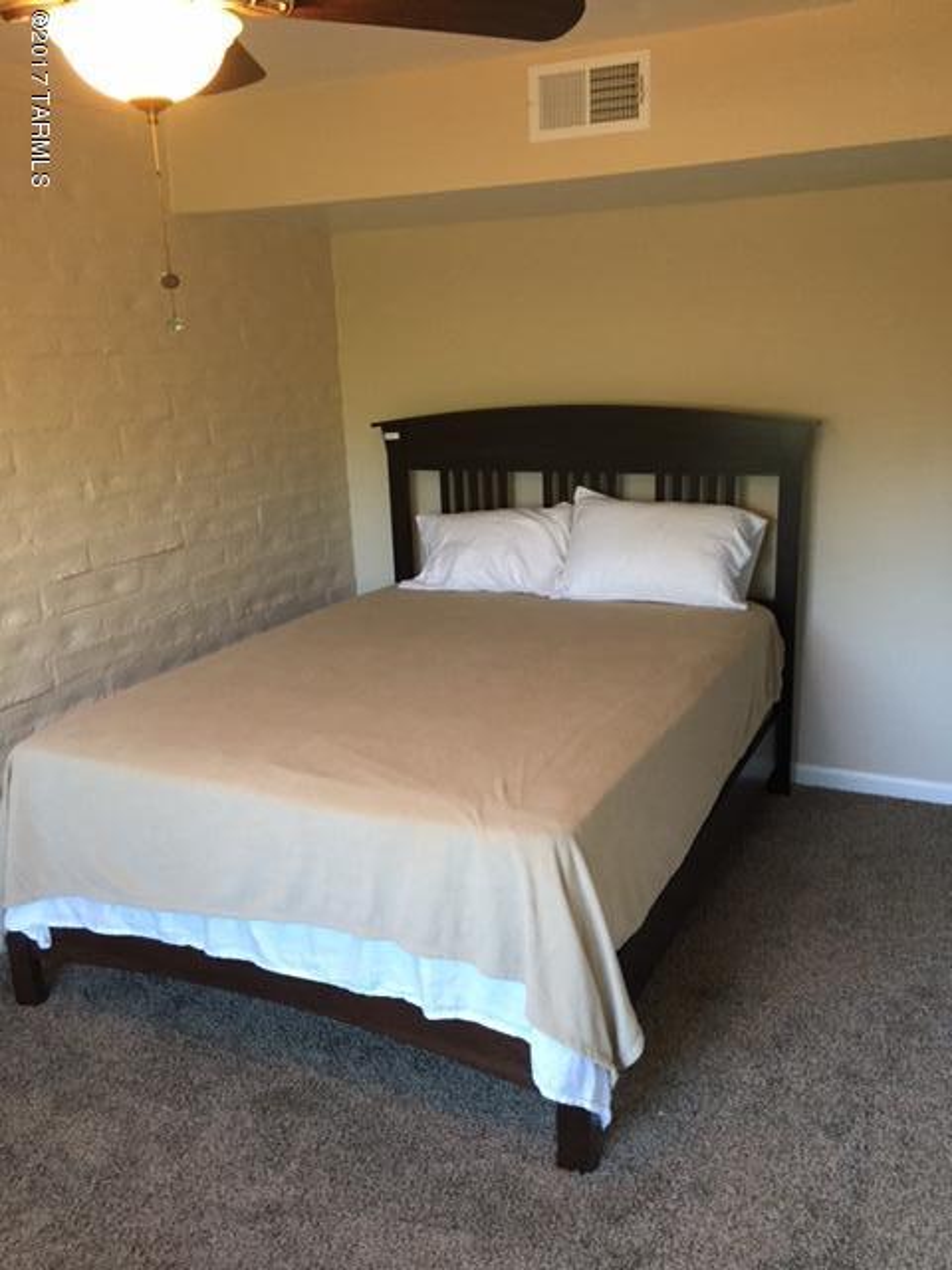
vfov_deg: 61.7
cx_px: 476
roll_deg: +2.7
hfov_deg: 48.2
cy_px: 635
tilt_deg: -13.4
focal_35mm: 29
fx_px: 1063
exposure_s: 1/30
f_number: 2.2
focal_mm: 4.15
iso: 160
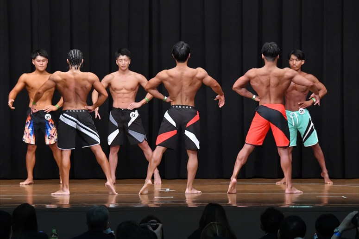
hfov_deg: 11.8
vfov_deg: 7.9
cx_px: 180
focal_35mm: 174
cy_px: 120
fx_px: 1734
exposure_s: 1/400
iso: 8000
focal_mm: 116
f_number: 5.6
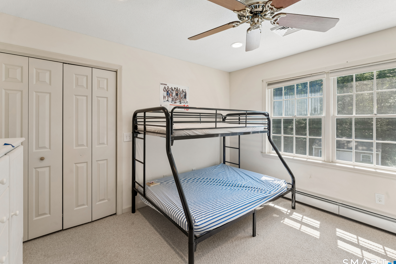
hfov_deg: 100.4
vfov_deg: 77.3
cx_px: 194
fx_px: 165
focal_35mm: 15
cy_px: 129
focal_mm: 14
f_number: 13
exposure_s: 1/15
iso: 400
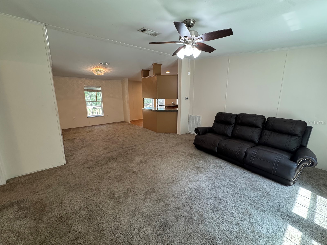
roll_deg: +0.0
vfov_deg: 85.7
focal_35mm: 14
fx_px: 132
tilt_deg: -12.1
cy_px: 122
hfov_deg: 102.1
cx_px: 164
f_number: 2.2
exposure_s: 1/120
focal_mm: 2.22
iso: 320
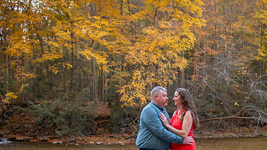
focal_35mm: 40
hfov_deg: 49.5
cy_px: 108
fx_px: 283
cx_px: 181
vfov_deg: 29.3
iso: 640
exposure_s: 1/320
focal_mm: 24
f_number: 2.8
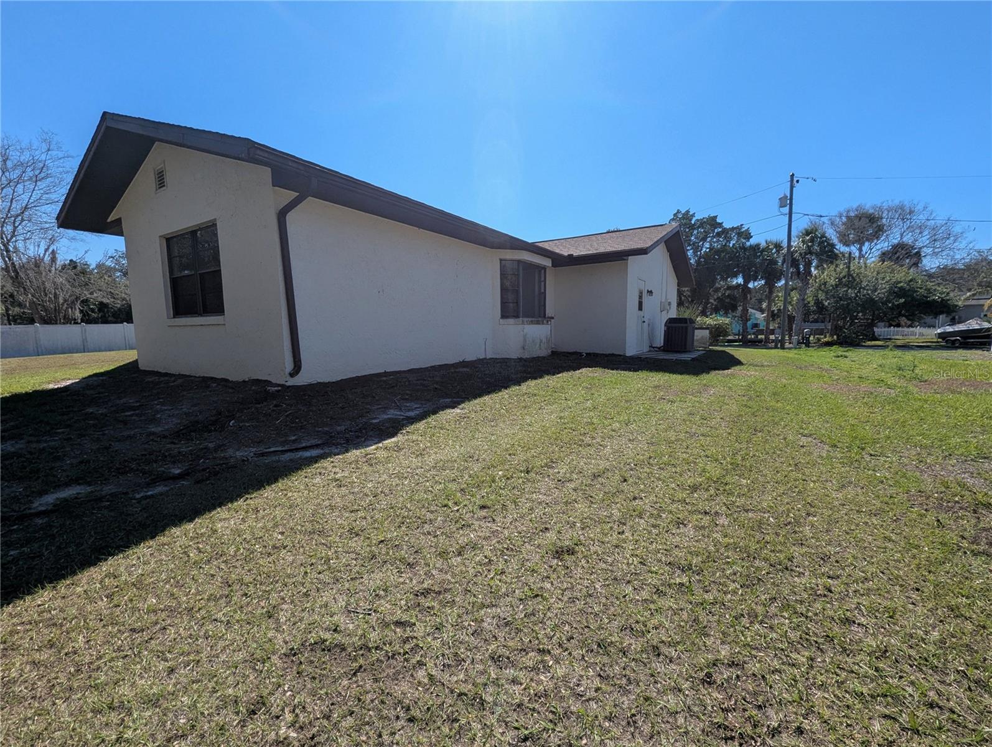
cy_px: 374
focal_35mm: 13
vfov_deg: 90.1
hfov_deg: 106.1
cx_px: 496
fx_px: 373
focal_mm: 1.95
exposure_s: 1/1597
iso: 48
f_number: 2.2
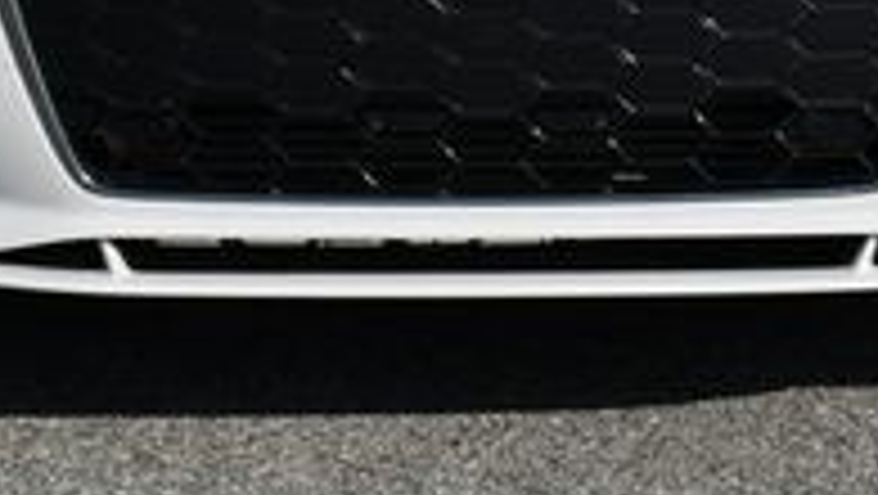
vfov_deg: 4.6
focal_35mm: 261
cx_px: 468
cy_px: -356
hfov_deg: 8.3
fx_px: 6081
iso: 100
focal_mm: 38
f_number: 10
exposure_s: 1/400
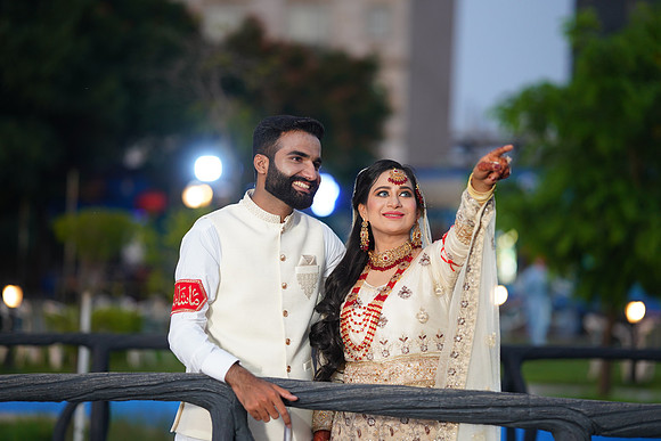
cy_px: 220
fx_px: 1561
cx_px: 330
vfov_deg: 16.1
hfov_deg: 23.9
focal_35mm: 85
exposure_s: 1/200
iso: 640
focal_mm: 85
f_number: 1.4
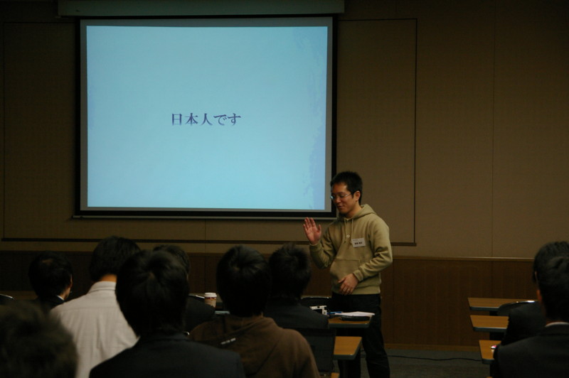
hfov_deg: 27.0
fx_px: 1184
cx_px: 284
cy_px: 189
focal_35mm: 75
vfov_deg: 18.2
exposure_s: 1/125
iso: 800
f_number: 4
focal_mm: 50
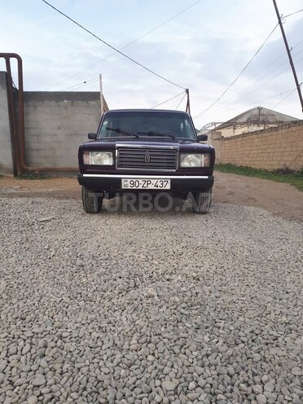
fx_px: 315
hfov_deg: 51.4
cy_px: 202
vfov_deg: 65.3
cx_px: 152
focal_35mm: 27
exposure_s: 1/675
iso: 40
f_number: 1.9
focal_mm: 3.6
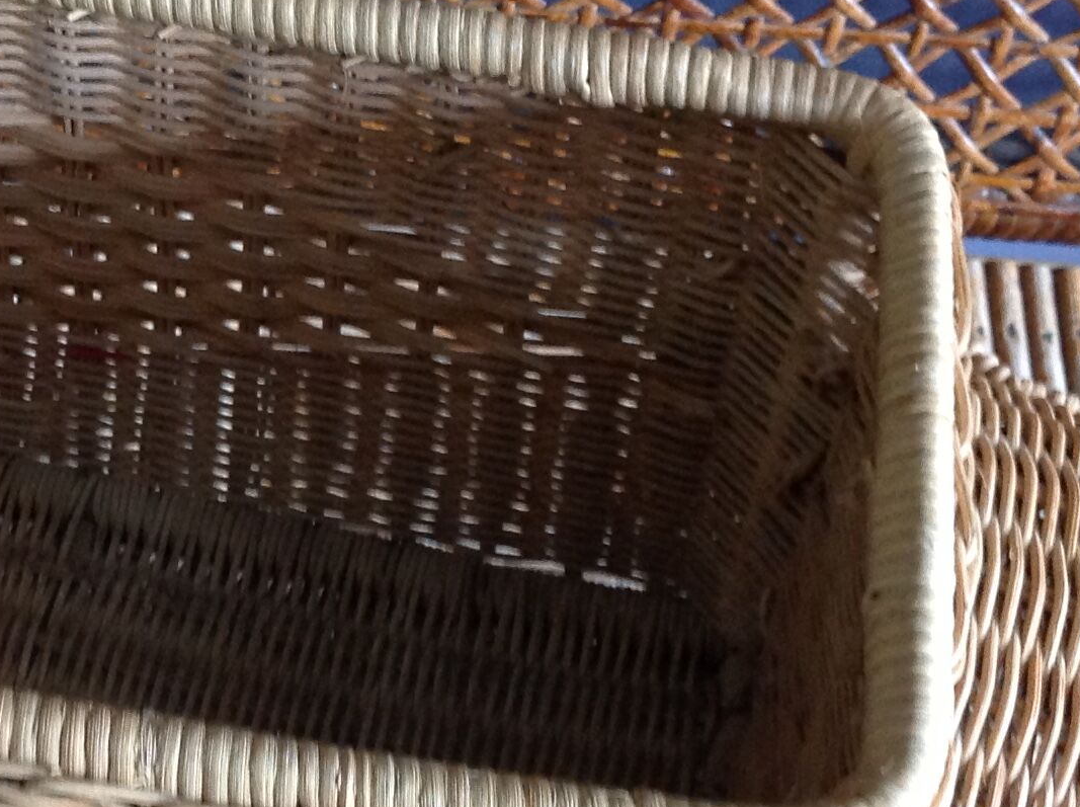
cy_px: 424
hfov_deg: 22.5
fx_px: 2648
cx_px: 101
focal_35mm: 85
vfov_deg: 17.3
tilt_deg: -52.3
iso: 200
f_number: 2.4
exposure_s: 1/15
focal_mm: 4.28
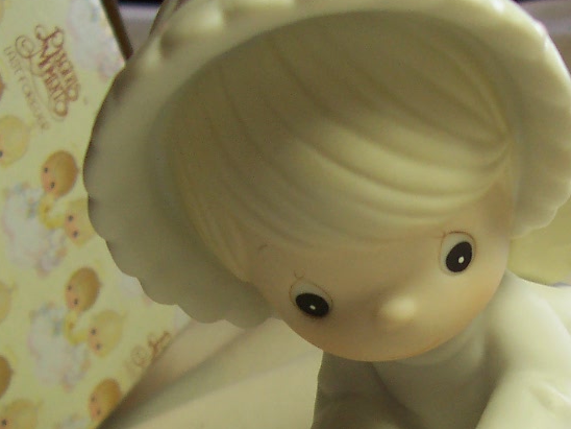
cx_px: 497
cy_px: 421
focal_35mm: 81
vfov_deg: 17.8
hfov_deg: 23.6
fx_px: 1336
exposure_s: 1/90
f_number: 2.8
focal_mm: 5.6
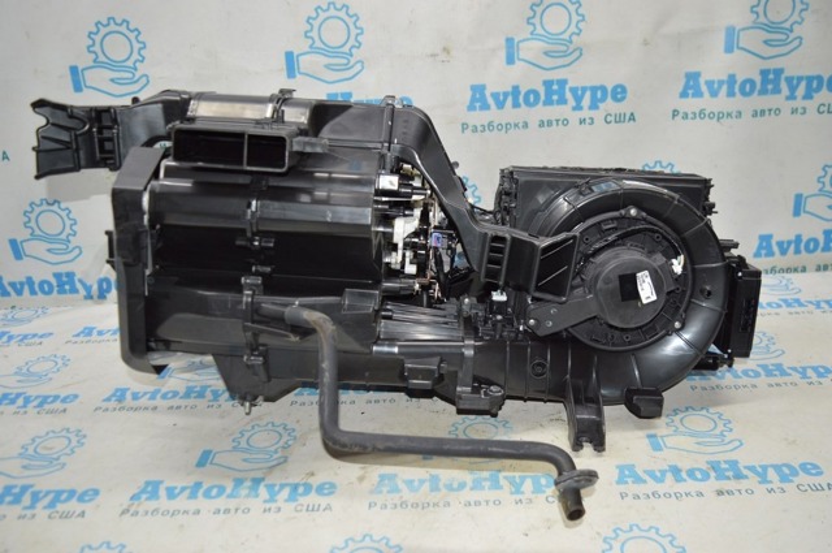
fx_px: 762
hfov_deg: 57.3
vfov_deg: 39.9
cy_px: 276
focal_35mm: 33
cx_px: 416
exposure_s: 1/60
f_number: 4
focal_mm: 22
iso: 400
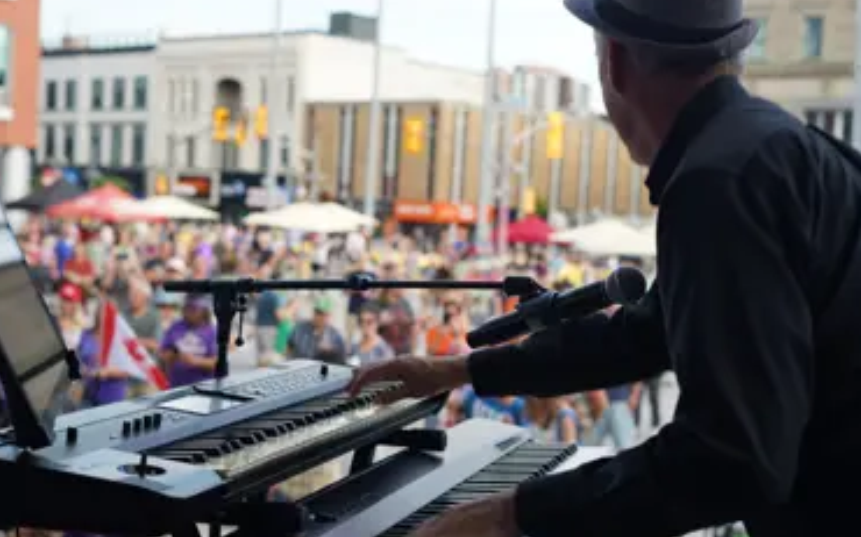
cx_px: 417
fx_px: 1290
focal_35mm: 55
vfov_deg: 23.5
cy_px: 289
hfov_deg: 36.9
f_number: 4
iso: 125
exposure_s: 1/60
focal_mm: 50
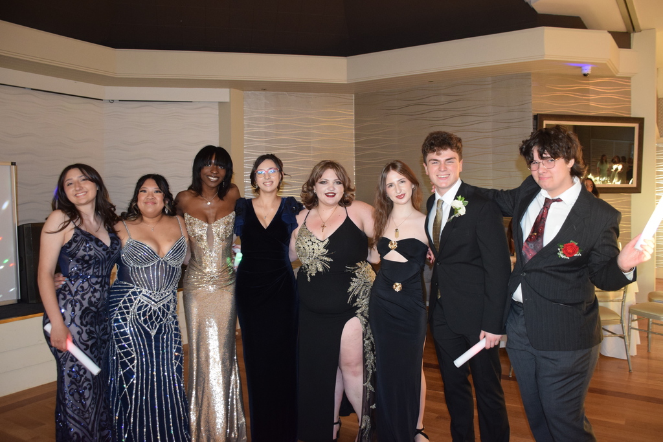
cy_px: 221
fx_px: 553
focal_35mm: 30
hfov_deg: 61.9
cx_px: 332
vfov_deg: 43.6
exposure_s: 1/60
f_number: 3.5
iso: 1400
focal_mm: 20
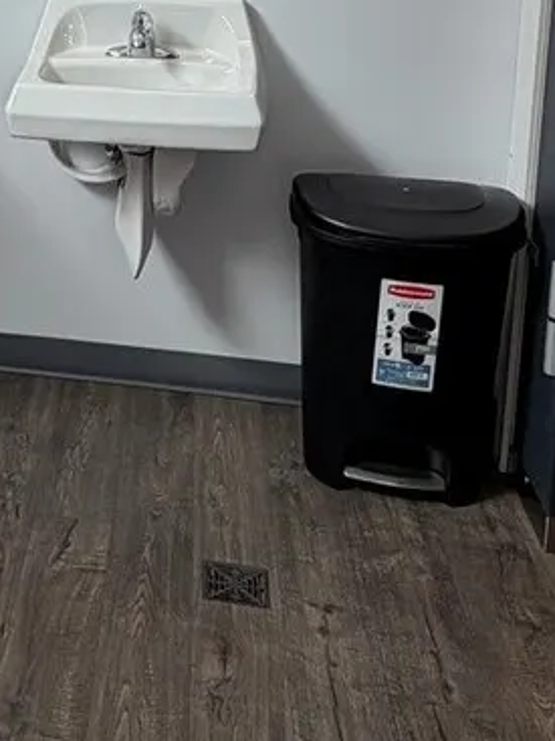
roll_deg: +2.0
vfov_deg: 32.4
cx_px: -113
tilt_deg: -9.8
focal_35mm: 55
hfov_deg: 24.1
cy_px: 16
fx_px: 1176
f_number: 2.2
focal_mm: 2.22
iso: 50
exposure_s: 1/121
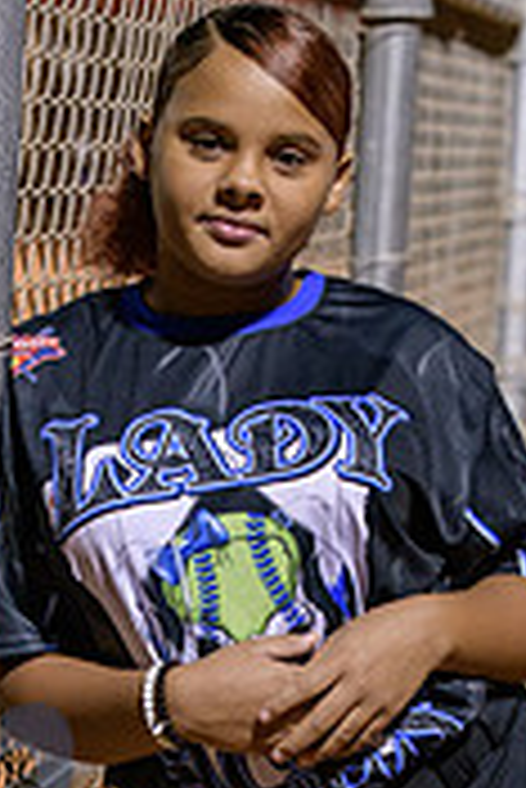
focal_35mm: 180
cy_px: 892
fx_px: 3937
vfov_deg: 11.2
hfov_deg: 7.6
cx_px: 216
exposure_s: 1/250
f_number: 5
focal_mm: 70
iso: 4000
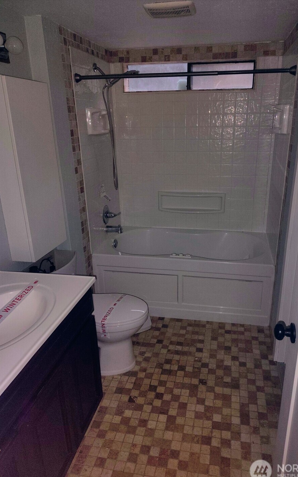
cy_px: 243
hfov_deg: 47.5
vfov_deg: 70.4
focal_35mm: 26
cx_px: 170
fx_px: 338
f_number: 1.8
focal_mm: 5.56
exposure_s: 1/120
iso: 877
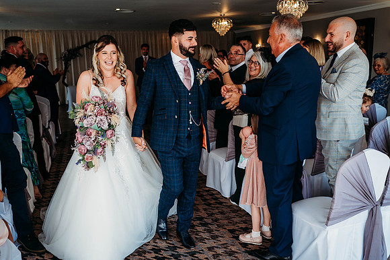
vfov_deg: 37.8
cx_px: 195
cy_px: 130
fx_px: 379
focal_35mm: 35
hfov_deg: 54.5
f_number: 2.8
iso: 400
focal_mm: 35
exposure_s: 1/500
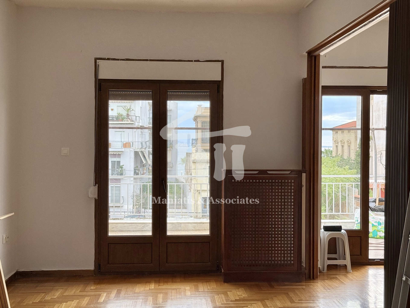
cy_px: 154
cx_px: 205
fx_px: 569
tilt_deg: -1.3
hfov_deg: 39.7
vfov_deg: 30.3
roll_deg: -0.2
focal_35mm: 48
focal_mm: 6.76
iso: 64
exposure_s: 1/248
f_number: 1.78
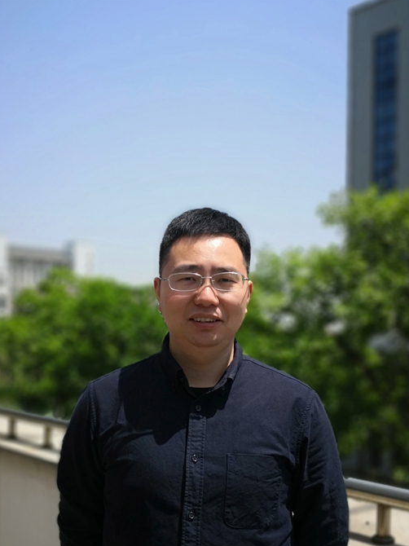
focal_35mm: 43
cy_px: 314
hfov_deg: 33.6
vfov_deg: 43.7
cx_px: 185
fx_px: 678
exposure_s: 1/1715
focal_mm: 3.95
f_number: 1.6
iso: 50
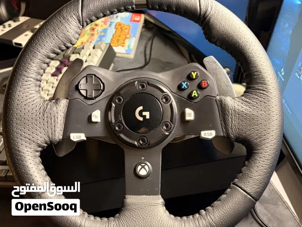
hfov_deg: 67.3
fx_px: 227
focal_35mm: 26
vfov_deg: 53.1
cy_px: 114
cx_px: 151
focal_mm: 5.96
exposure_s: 1/40
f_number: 1.6
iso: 500
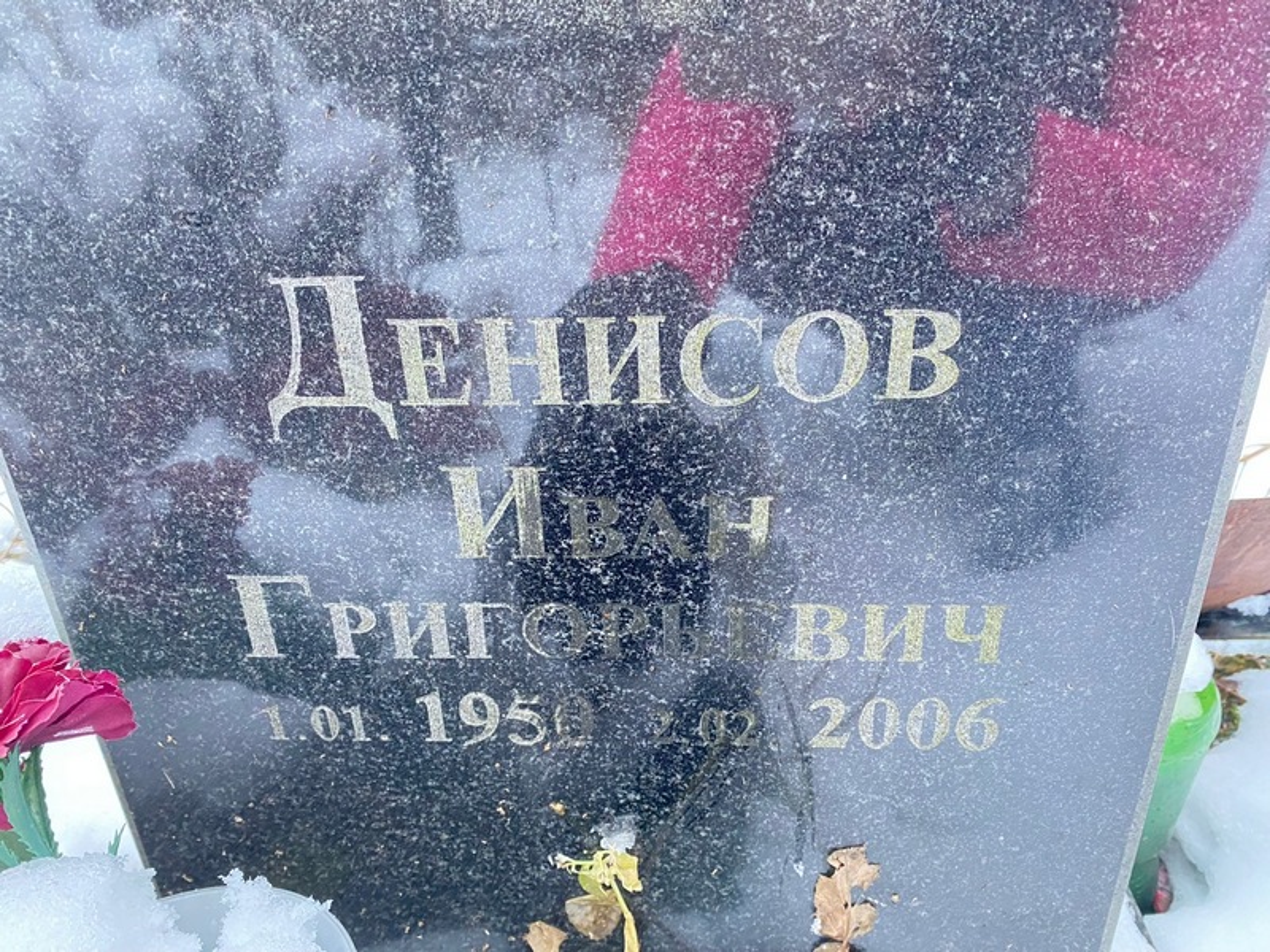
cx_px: 635
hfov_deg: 67.3
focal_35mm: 26
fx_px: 954
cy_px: 476
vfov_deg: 53.1
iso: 500
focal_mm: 4.25
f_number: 1.8
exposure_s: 1/40
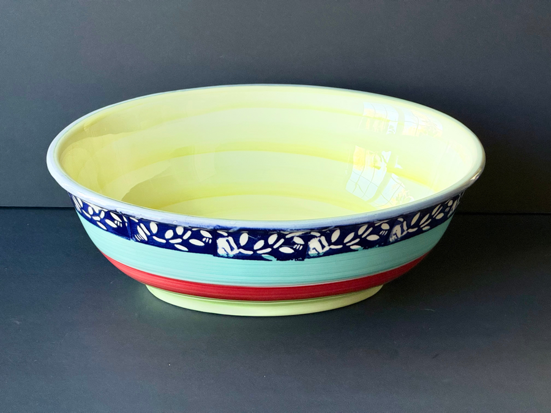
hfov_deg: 19.6
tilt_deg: -28.3
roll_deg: -0.1
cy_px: 206
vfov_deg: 14.8
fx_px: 1592
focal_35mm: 100
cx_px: 276
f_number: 2.8
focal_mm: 16.89
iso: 400
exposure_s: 1/121
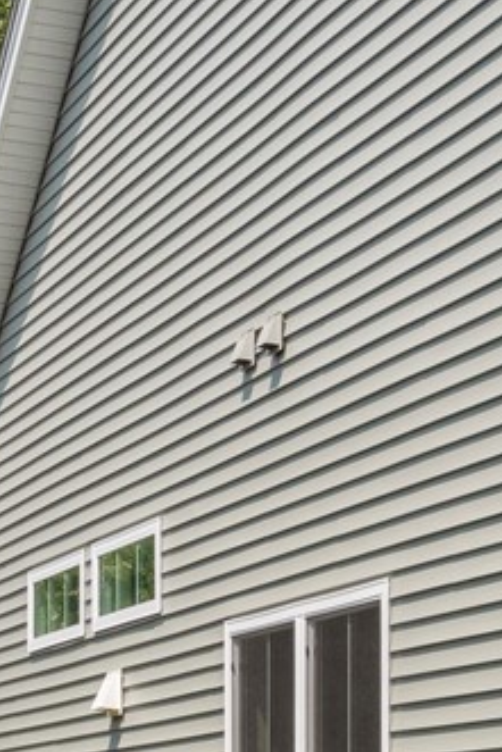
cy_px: 811
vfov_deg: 16.8
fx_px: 2465
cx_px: 697
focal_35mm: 118
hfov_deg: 11.3
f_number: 11
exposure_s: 1/800
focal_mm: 24
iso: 400
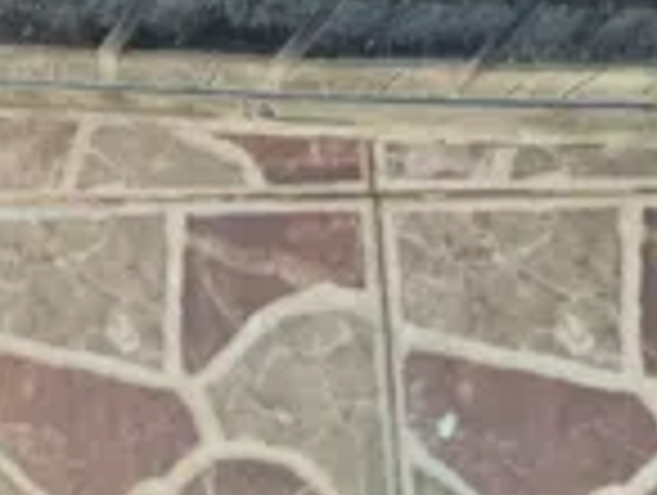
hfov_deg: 30.4
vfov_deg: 21.2
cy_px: -144
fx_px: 1198
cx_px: 212
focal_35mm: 63
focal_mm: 4.71
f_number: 1.79
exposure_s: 1/195
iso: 71
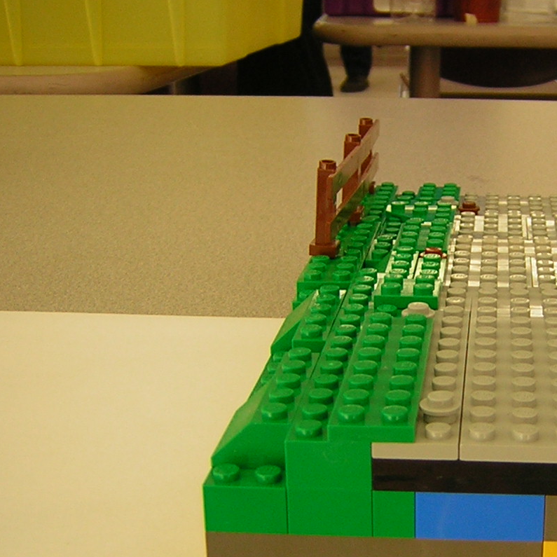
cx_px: 502
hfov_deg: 26.0
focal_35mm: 64
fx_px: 1165
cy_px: 320
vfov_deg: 26.9
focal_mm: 4.7
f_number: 2.6
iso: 50
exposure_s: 1/15.7
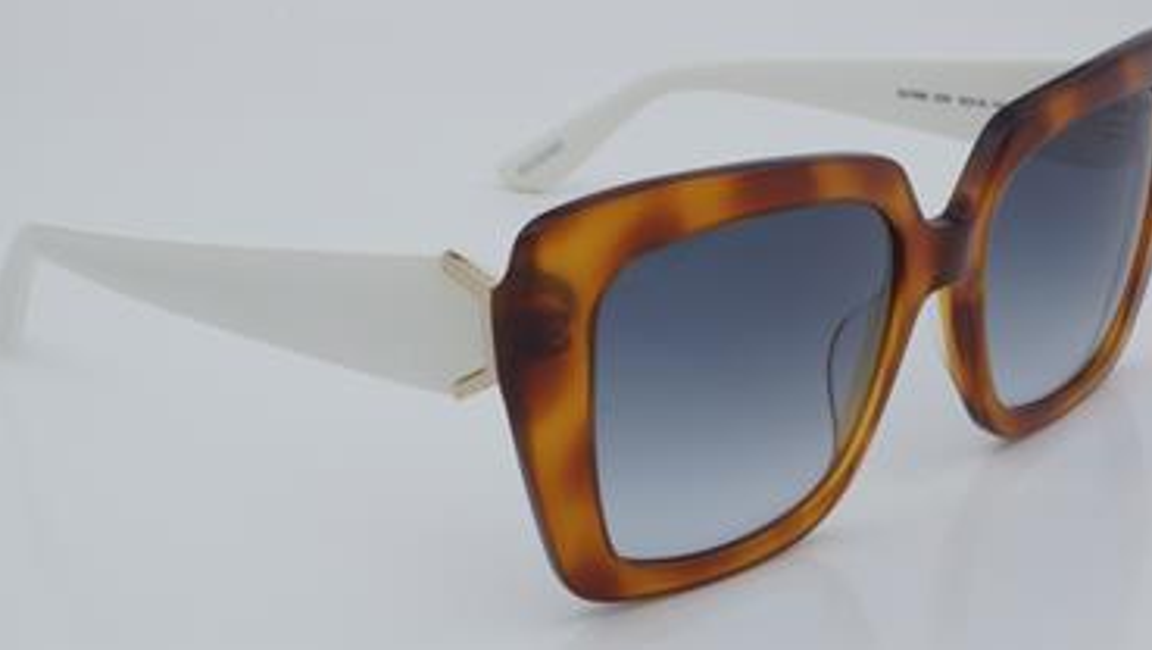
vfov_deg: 14.2
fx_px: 2598
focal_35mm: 85
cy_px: 334
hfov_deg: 25.0
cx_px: 593
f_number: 32
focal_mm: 50
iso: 100
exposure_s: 1/4
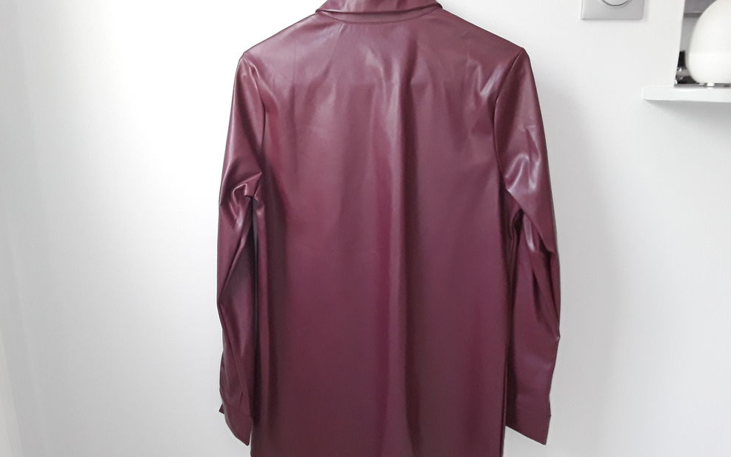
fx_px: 578
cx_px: 364
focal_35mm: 29
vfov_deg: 43.1
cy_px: 247
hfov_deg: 64.6
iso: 200
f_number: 1.9
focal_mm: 2.91
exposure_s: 1/25
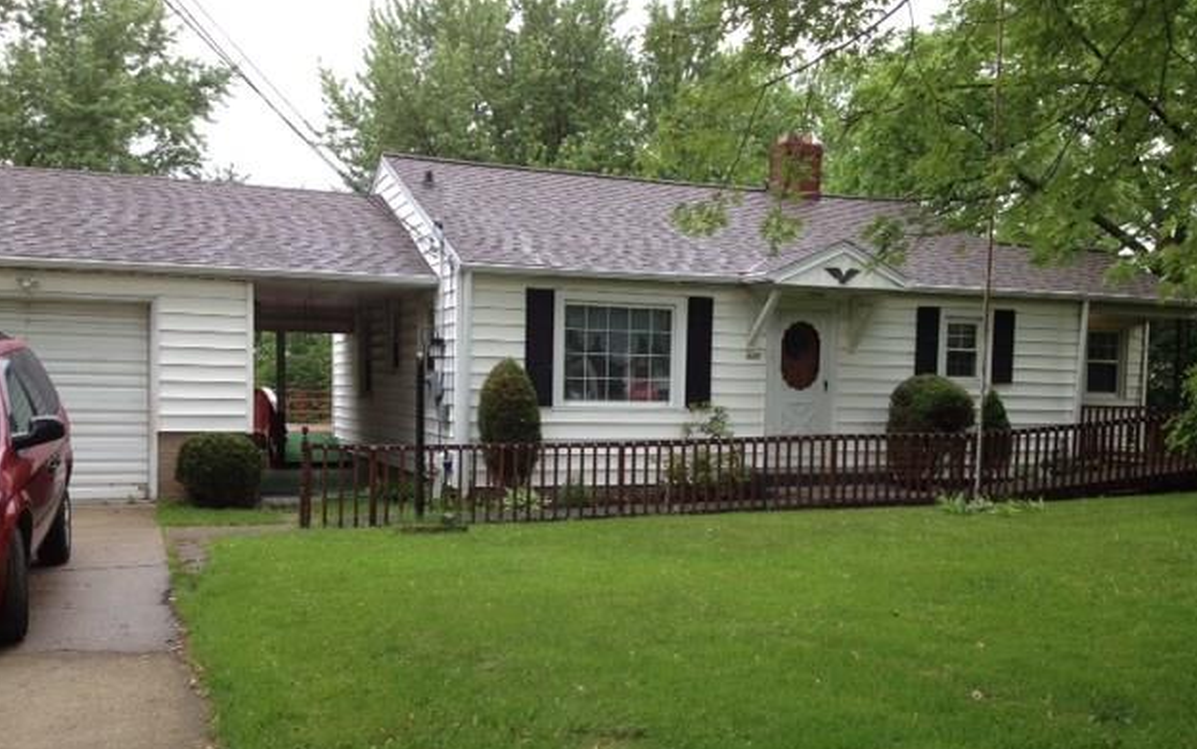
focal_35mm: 38
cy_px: 452
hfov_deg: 51.5
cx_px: 598
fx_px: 1240
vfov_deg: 33.5
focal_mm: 4.28
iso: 50
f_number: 2.4
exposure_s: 1/179
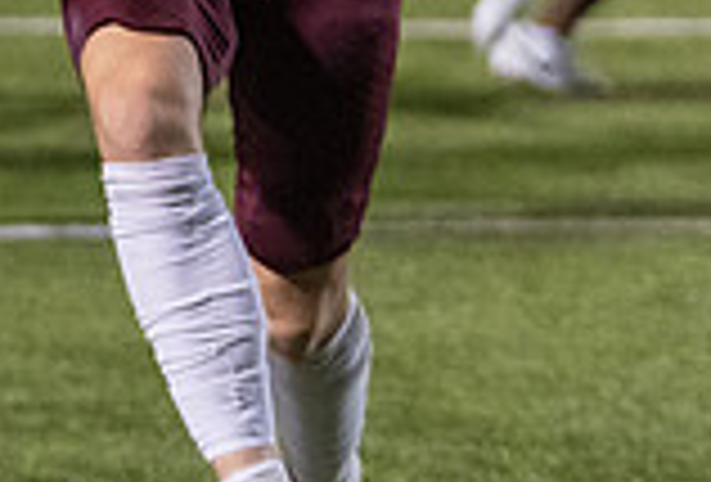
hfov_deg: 4.7
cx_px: -372
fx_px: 8573
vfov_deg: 3.2
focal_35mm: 432
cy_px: -528
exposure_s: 1/1000
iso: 5000
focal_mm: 93
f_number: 2.8
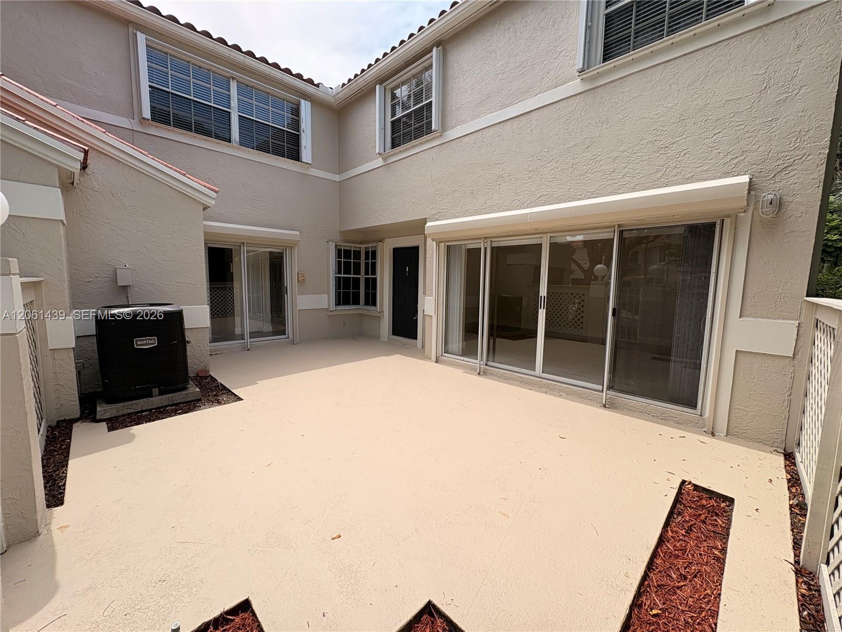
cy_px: 316
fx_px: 341
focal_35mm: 14
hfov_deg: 102.1
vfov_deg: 85.7
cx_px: 421
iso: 50
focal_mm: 2.22
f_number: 2.2
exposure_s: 1/980
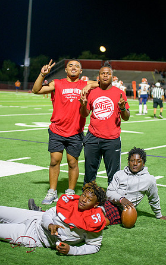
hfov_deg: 18.1
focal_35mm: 72
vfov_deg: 28.6
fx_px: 521
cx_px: 83
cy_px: 133
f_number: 2.8
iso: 1600
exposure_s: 1/250
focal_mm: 70
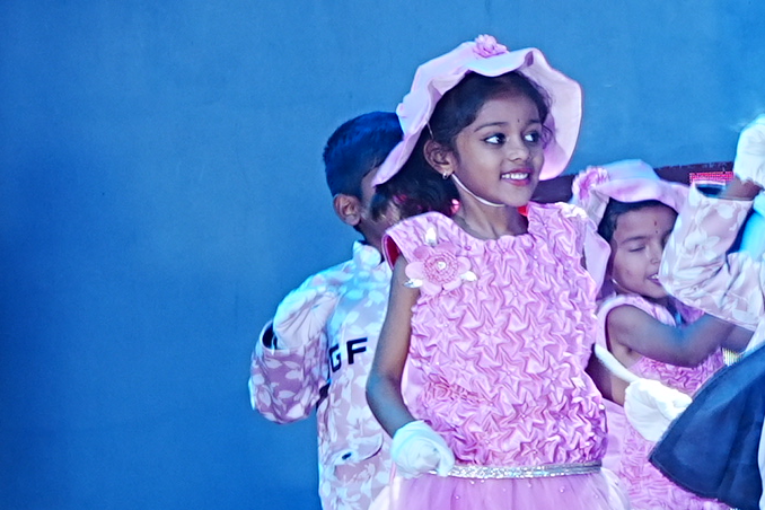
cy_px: 253
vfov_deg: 4.6
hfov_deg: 6.4
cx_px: 2108
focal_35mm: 299
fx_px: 6353
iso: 200
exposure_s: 1/125
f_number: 5.6
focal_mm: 44
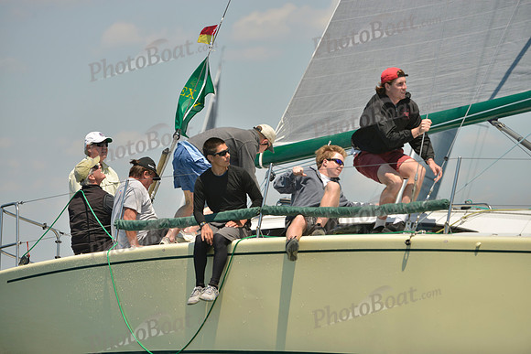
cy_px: 177
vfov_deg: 4.9
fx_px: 4131
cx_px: 266
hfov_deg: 7.4
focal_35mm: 280
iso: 280
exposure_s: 1/1250
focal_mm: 280
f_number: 7.1
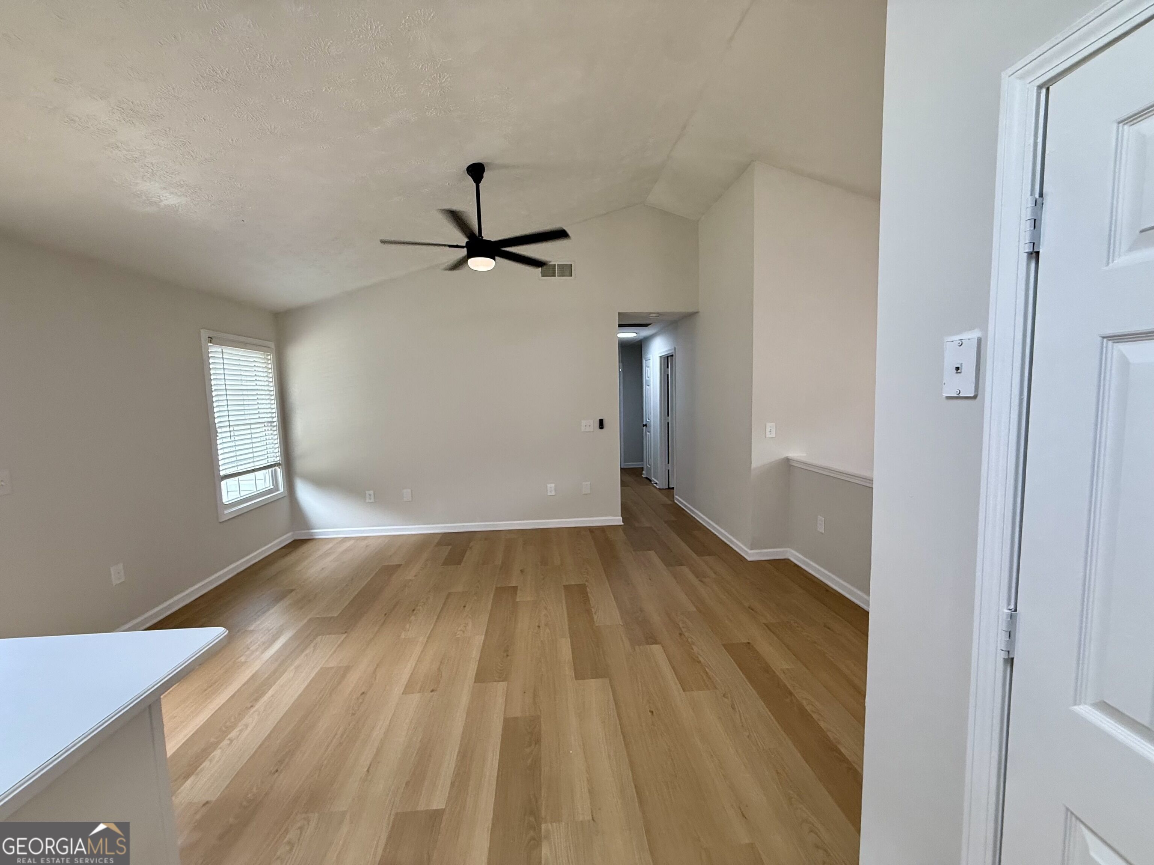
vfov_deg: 85.7
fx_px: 467
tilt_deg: -4.0
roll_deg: +1.2
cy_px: 432
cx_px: 577
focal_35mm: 14
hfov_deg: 102.1
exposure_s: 1/120
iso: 200
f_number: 2.2
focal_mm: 2.22
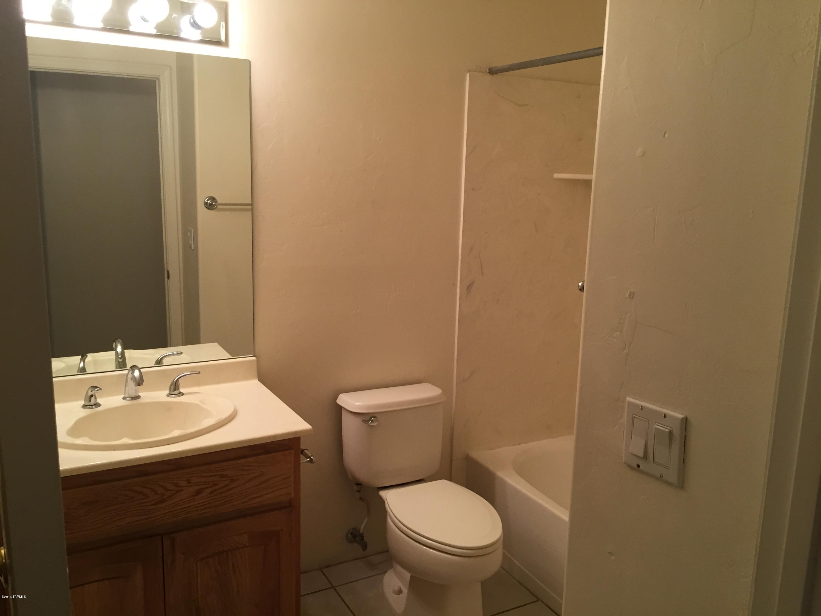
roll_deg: -3.2
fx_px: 688
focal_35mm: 29
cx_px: 410
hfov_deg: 61.7
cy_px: 308
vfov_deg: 48.2
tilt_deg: -11.2
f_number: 2.2
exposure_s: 1/30
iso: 40
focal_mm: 4.15
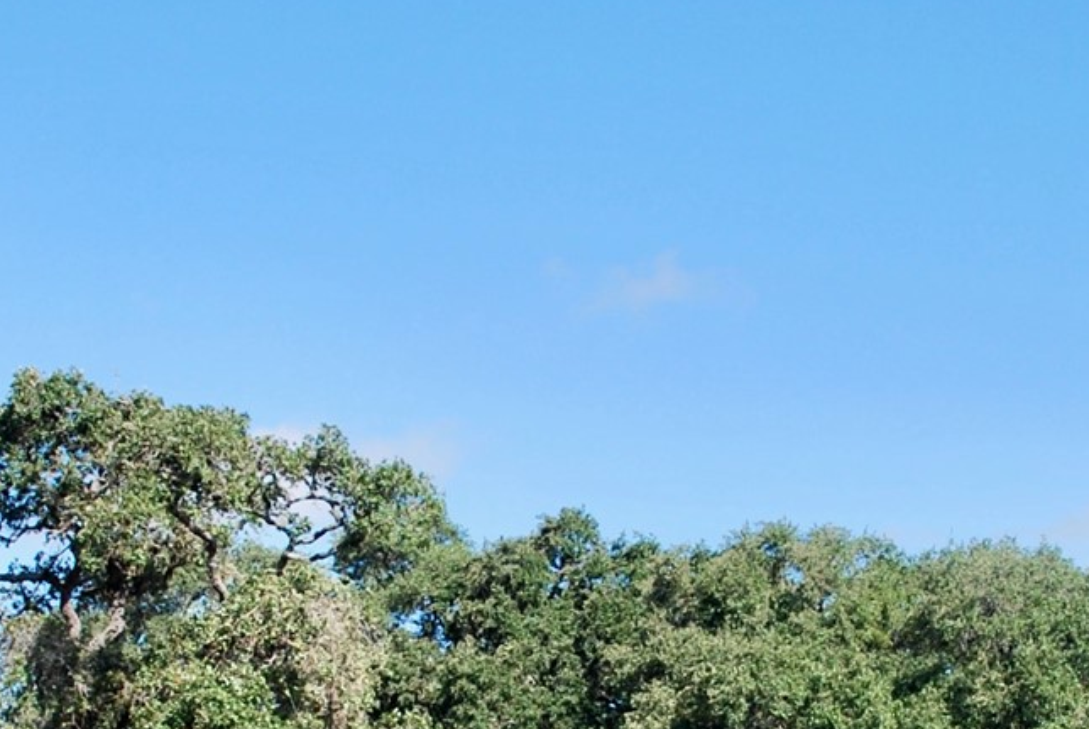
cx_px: 545
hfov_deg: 18.4
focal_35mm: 111
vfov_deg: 12.2
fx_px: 3362
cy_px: 721
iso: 100
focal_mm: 22
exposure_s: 1/200
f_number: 7.1
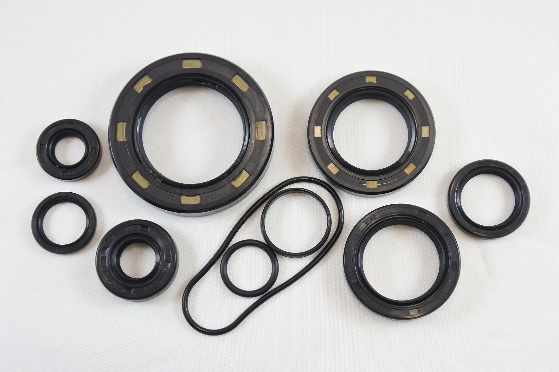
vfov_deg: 26.5
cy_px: 186
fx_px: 792
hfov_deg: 38.9
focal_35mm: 51
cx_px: 280
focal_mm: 18.9
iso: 640
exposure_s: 1/125
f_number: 4.5
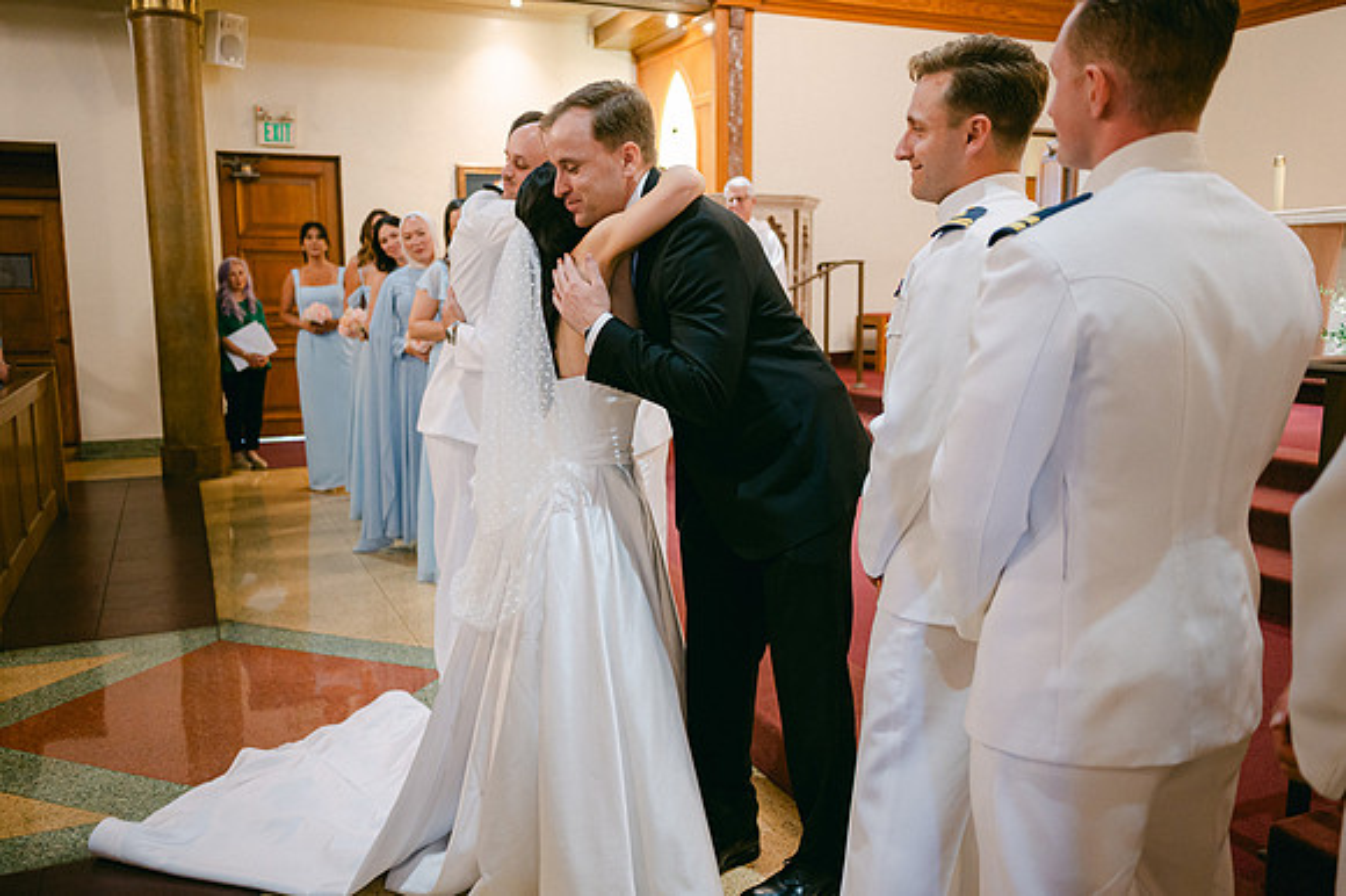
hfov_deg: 63.7
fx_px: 1084
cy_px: 448
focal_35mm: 29
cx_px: 673
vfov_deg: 44.9
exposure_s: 1/125
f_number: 2.8
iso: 1000
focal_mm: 28
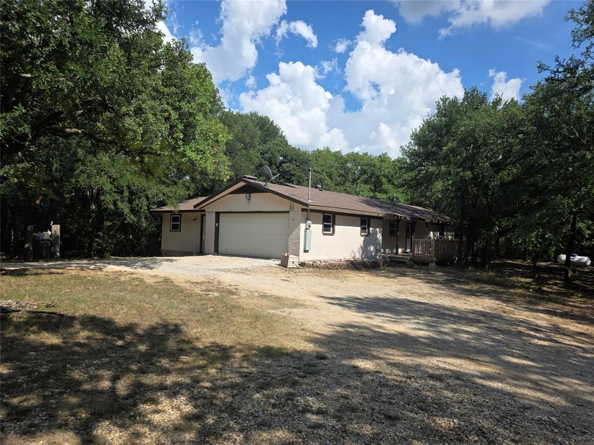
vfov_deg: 58.9
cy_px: 222
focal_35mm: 23
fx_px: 395
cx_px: 297
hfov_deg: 73.9
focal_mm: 6.3
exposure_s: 1/5296
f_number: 1.7
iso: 80
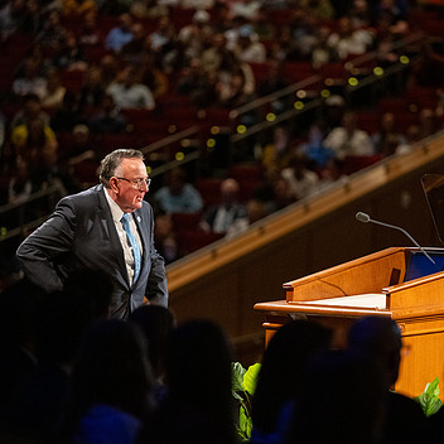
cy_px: 235
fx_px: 4063
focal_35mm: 280
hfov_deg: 6.3
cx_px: 274
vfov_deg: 6.3
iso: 3200
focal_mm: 200
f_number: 2.8
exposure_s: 1/200
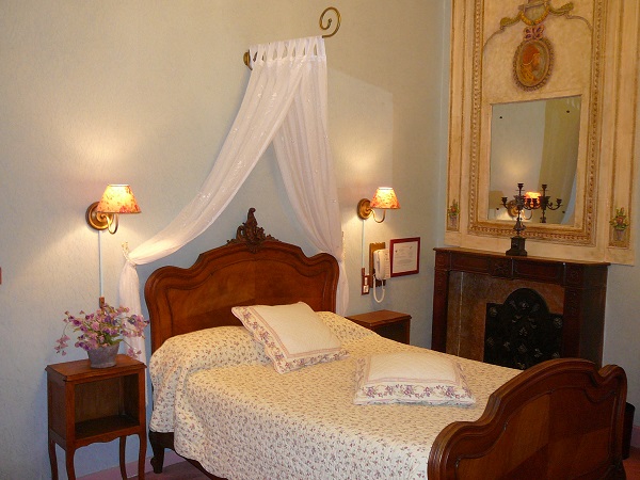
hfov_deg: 52.6
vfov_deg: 40.7
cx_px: 320
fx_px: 647
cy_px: 240
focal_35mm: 35
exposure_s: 1/8
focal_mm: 5.2
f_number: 2.8
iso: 160
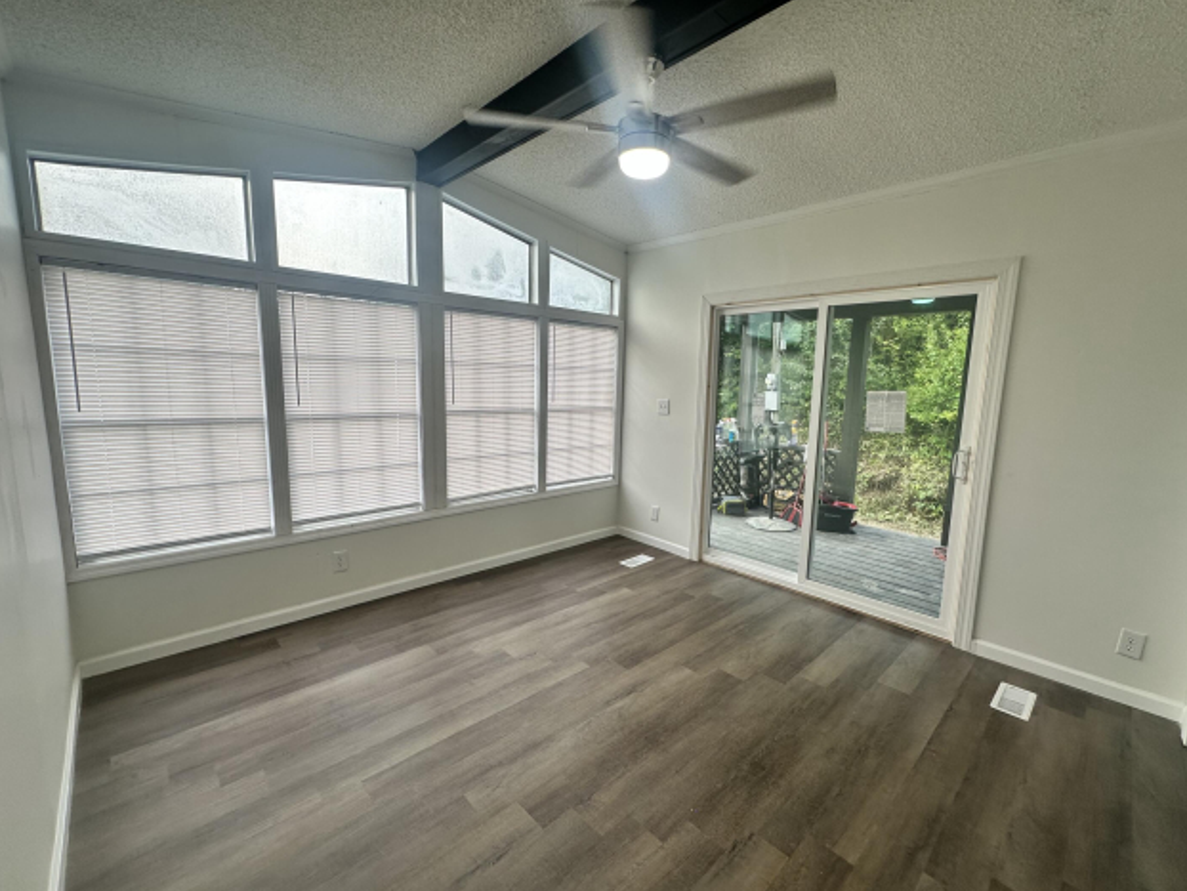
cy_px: 448
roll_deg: -1.9
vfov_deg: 81.8
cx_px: 614
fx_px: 515
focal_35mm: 15
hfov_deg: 98.1
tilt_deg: -7.3
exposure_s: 1/120
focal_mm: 2.22
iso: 50
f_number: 2.2
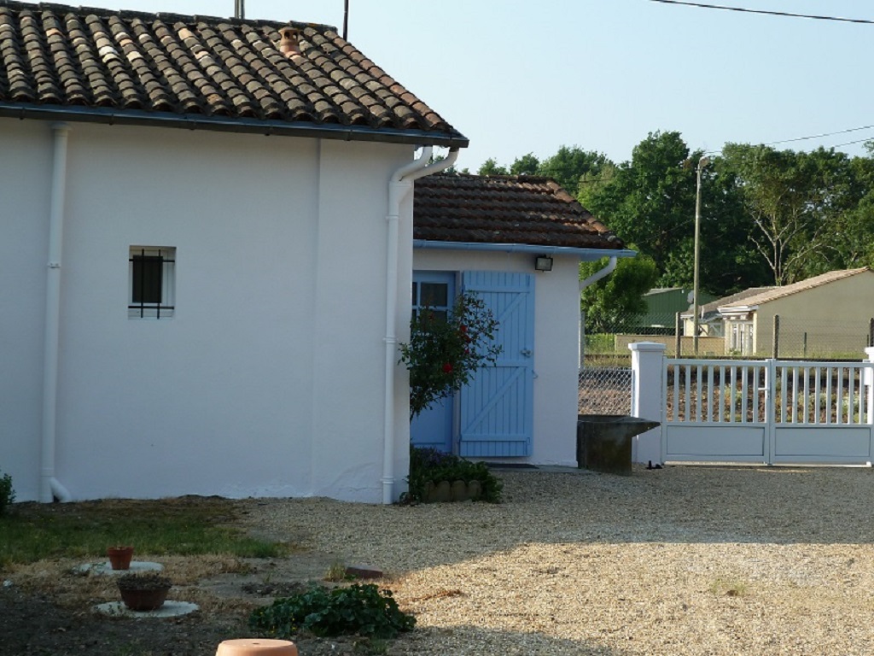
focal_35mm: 63
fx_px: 1591
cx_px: 437
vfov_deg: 23.3
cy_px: 328
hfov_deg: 30.7
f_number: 4
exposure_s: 1/320
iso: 80
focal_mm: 10.3
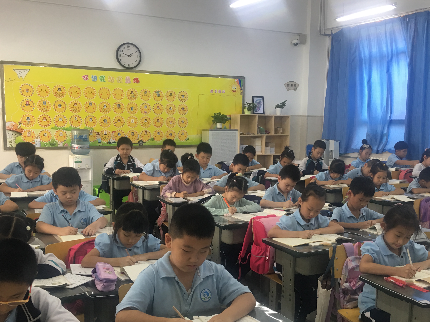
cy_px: 188
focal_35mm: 40
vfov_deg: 35.9
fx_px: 497
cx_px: 229
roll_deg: -1.0
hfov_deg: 46.8
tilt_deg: -6.8
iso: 32
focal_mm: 4.15
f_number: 2.2
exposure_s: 1/17
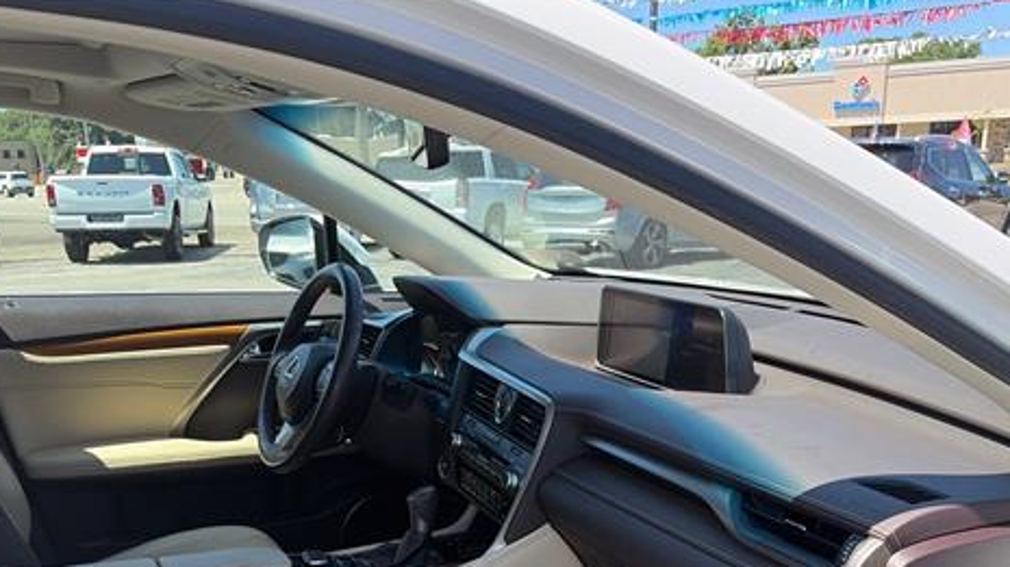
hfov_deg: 51.6
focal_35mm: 39
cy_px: 511
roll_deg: +3.7
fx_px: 1044
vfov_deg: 29.2
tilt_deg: -17.7
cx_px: 493
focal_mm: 5.96
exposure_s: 1/1016
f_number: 1.6
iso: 64
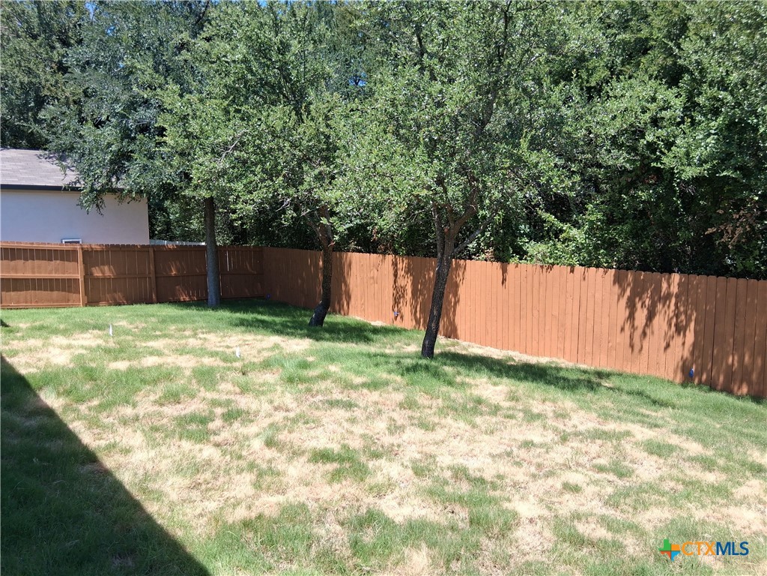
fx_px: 576
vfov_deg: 53.1
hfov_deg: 67.3
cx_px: 384
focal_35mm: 26
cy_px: 288
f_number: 1.8
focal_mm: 3.98
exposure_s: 1/284
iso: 25
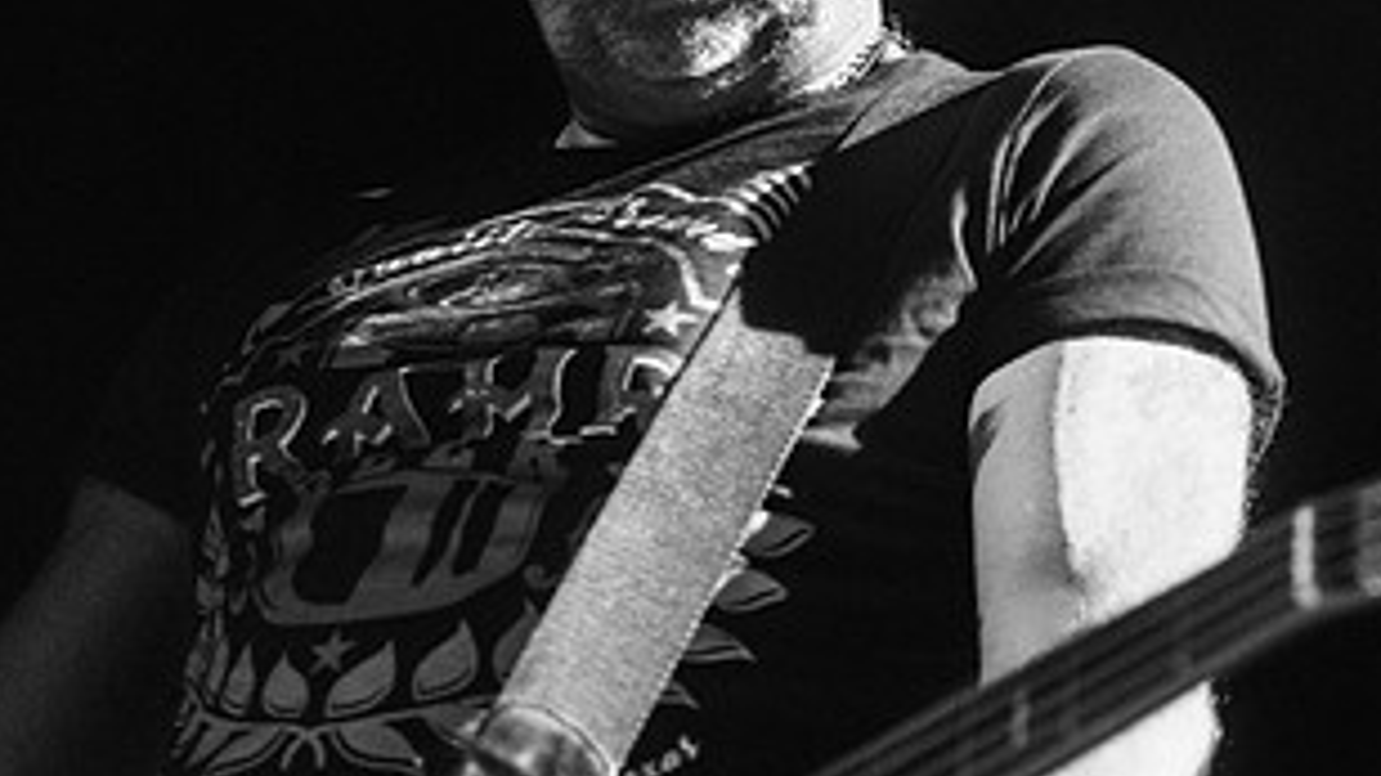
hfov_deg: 13.6
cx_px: 847
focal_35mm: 158
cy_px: 105
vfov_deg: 7.7
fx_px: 5784
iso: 3200
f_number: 3.2
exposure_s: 1/160
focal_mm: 80
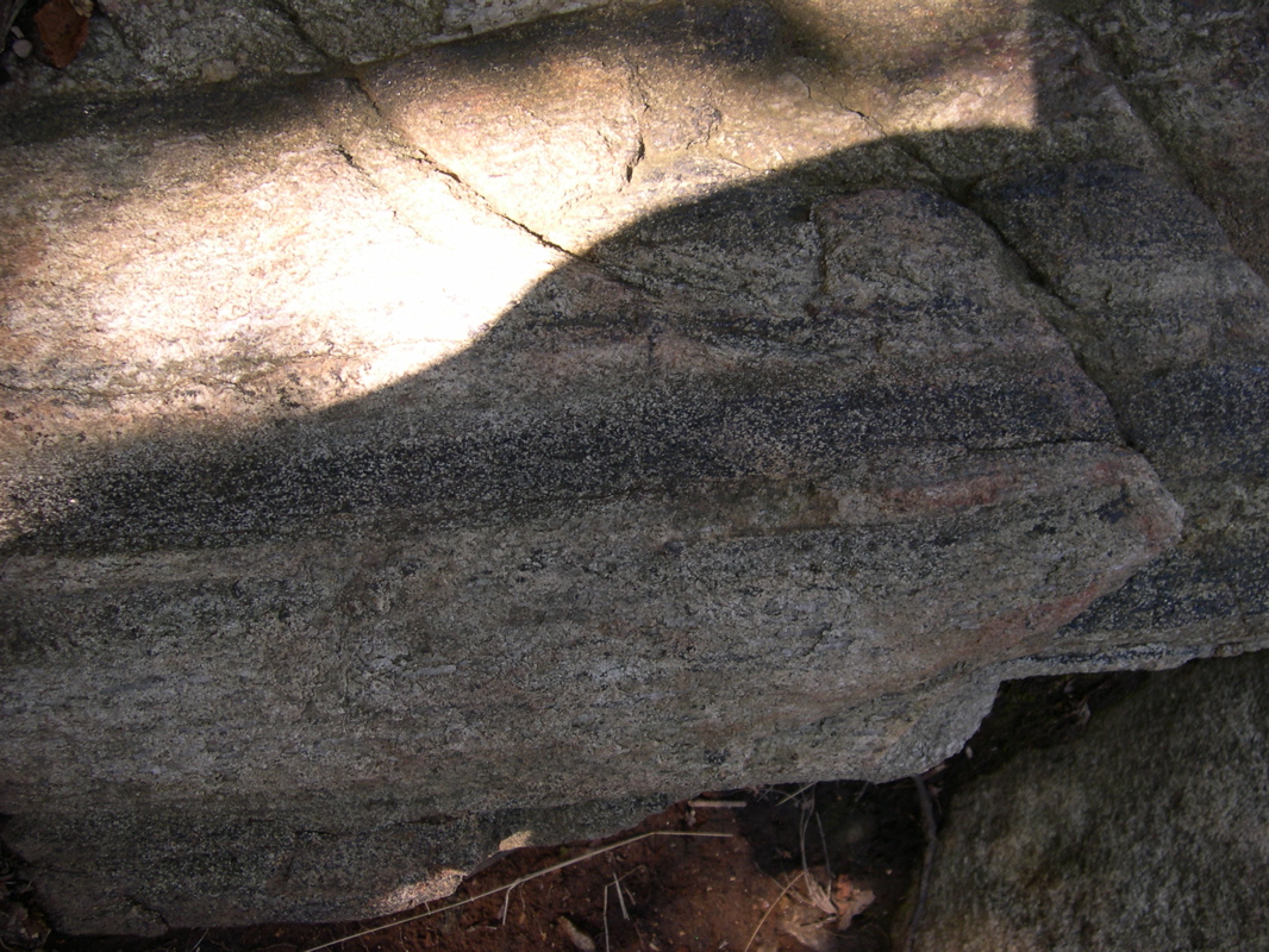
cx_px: 634
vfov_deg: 37.7
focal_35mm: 38
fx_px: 1393
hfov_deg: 49.0
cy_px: 476
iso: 100
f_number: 2.8
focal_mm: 8
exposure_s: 1/123
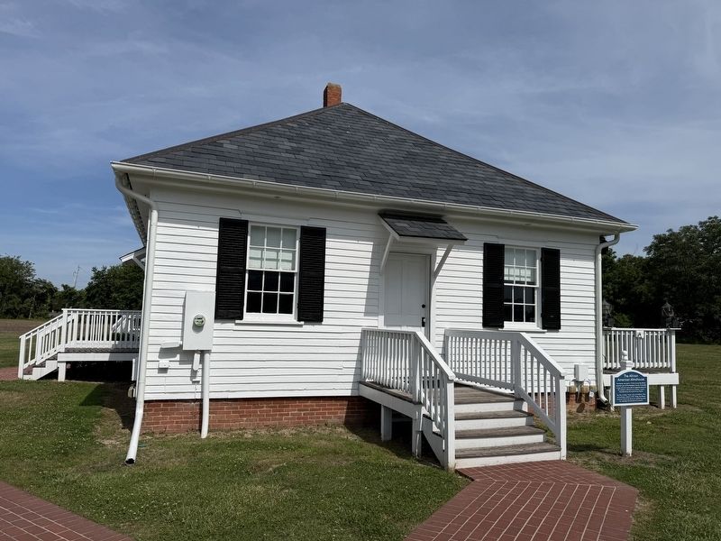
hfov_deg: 71.6
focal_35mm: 24
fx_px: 500
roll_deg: -3.1
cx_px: 360
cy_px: 270
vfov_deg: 56.8
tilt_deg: +5.4
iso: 80
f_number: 1.78
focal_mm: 6.76
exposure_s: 1/14286
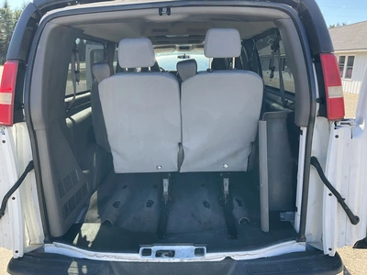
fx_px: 307
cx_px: 184
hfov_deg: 61.7
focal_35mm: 29
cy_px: 138
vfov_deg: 48.2
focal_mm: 3
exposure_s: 1/270
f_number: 1.8
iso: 25
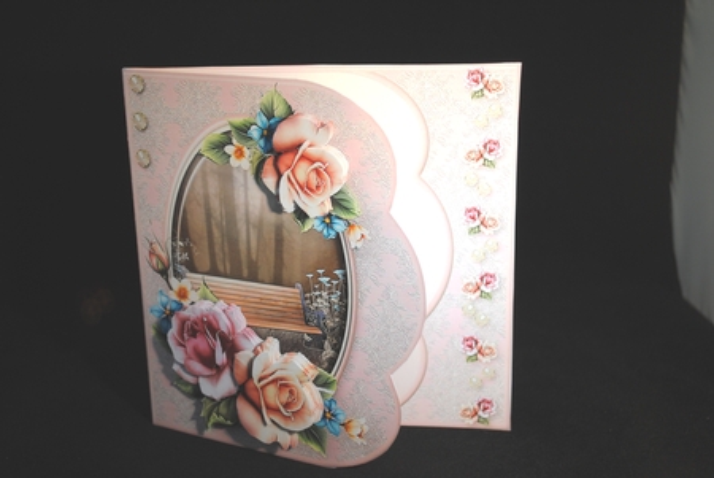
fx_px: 1012
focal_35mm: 51
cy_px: 239
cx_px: 357
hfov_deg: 38.8
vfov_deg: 26.5
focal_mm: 34
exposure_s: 1/40
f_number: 5
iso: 200
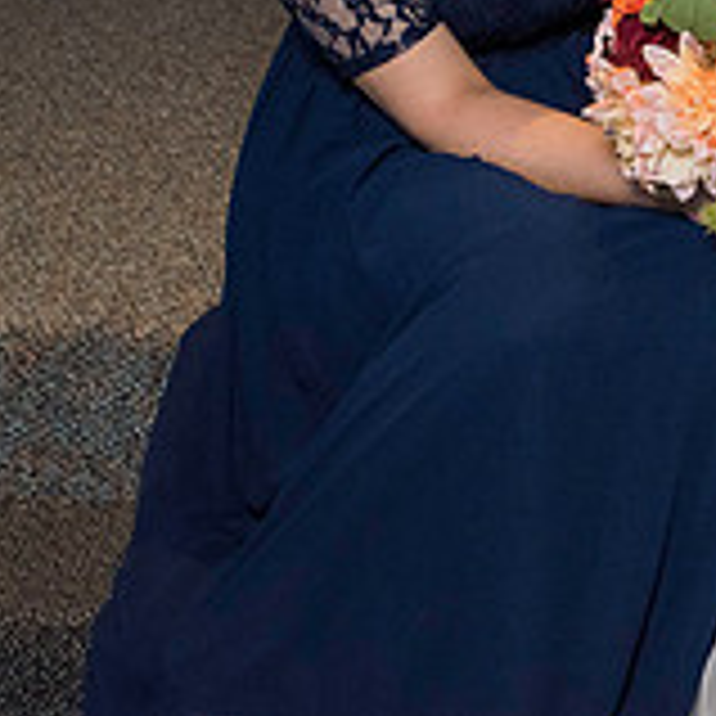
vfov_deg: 10.1
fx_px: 3955
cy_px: -267
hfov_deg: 9.9
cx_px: 1155
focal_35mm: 169
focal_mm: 45
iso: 1250
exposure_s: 1/160
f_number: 6.3
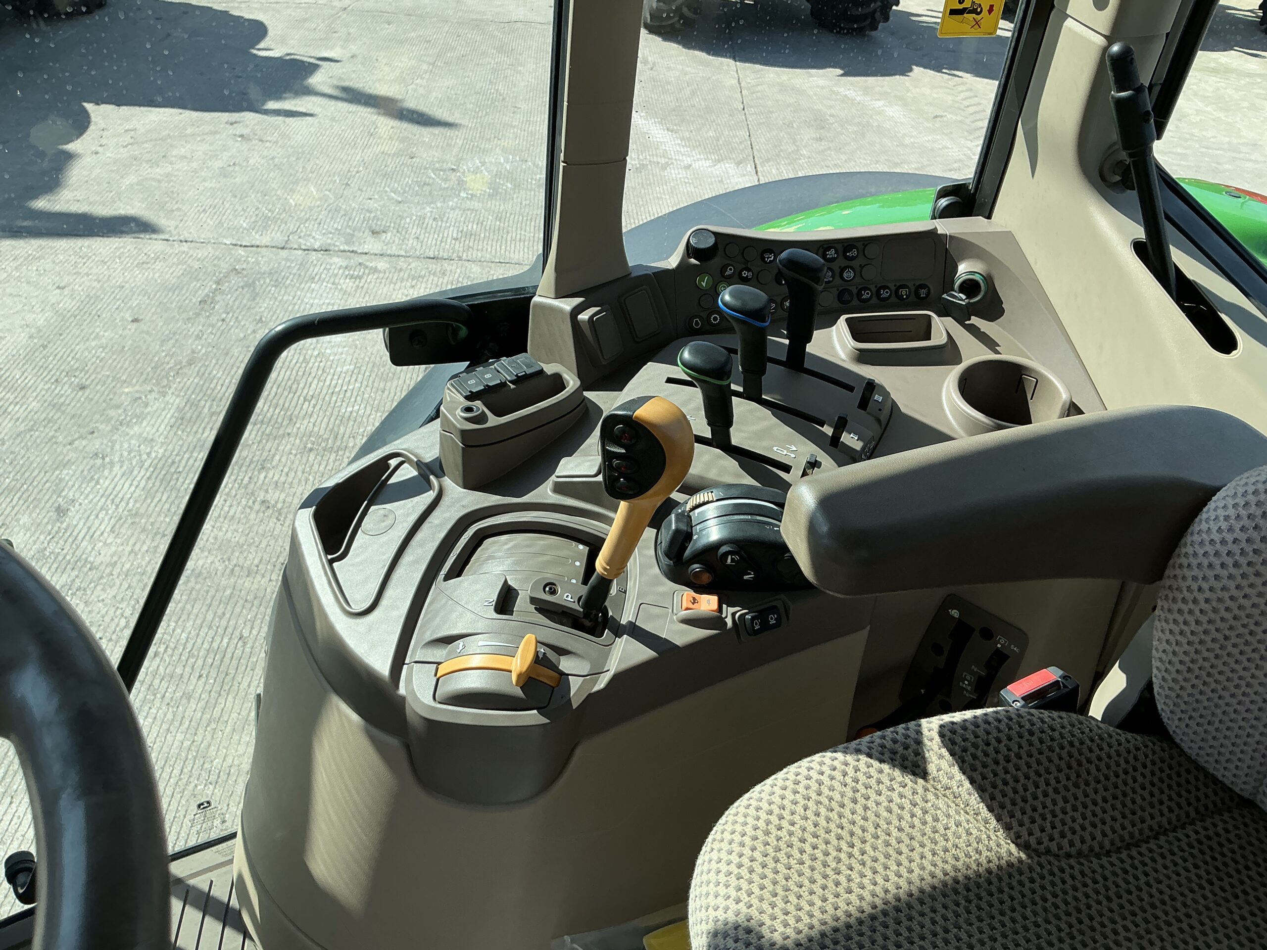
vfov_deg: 49.7
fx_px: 1025
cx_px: 634
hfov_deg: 63.4
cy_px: 475
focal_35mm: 28
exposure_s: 1/816
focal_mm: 3
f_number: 1.8
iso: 25
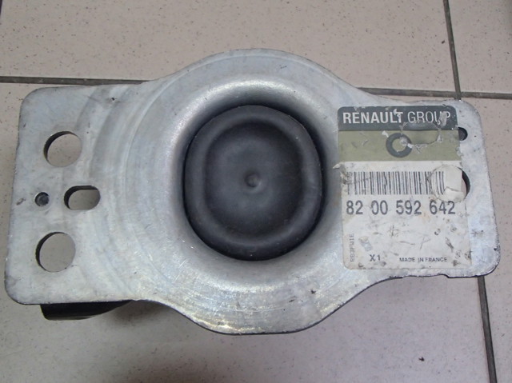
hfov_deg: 50.2
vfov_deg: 38.6
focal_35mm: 37
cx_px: 256
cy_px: 192
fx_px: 547
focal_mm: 6.64
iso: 800
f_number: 4.7
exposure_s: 1/40
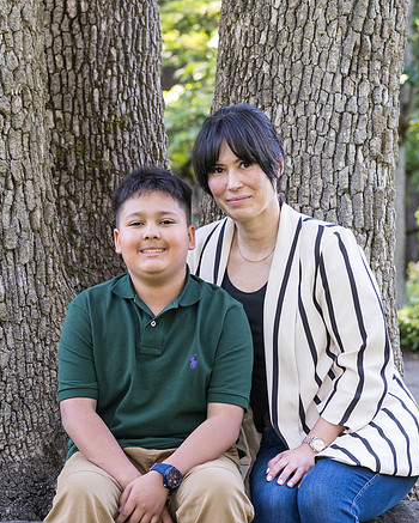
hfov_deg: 8.4
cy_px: 267
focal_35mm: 184
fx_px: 2850
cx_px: 146
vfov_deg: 10.5
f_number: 4
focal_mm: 85
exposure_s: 1/320
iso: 1600
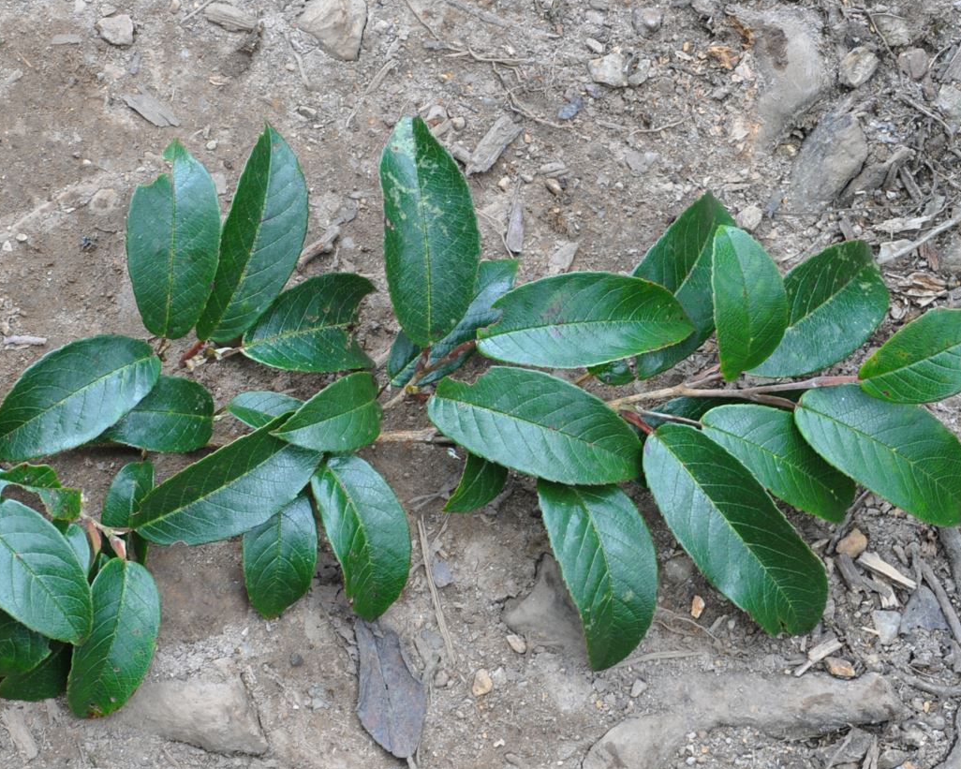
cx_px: 314
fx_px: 2816
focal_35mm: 99
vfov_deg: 15.5
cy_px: 384
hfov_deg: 19.3
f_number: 5.6
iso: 200
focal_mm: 34
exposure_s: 1/30
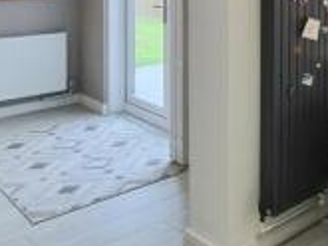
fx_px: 436
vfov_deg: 28.3
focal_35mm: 46
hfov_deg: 37.4
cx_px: 317
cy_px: -33
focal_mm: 2.2
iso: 200
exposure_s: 1/60.2
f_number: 2.2
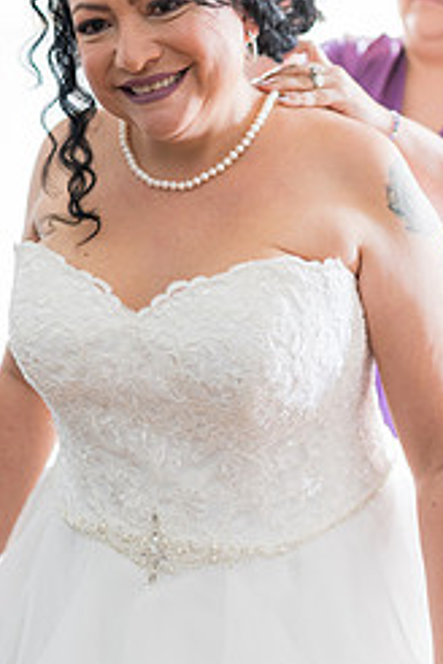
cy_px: 59
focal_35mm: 64
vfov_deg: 30.0
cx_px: 254
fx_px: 1181
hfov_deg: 21.2
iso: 200
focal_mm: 35
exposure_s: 1/80
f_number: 1.4
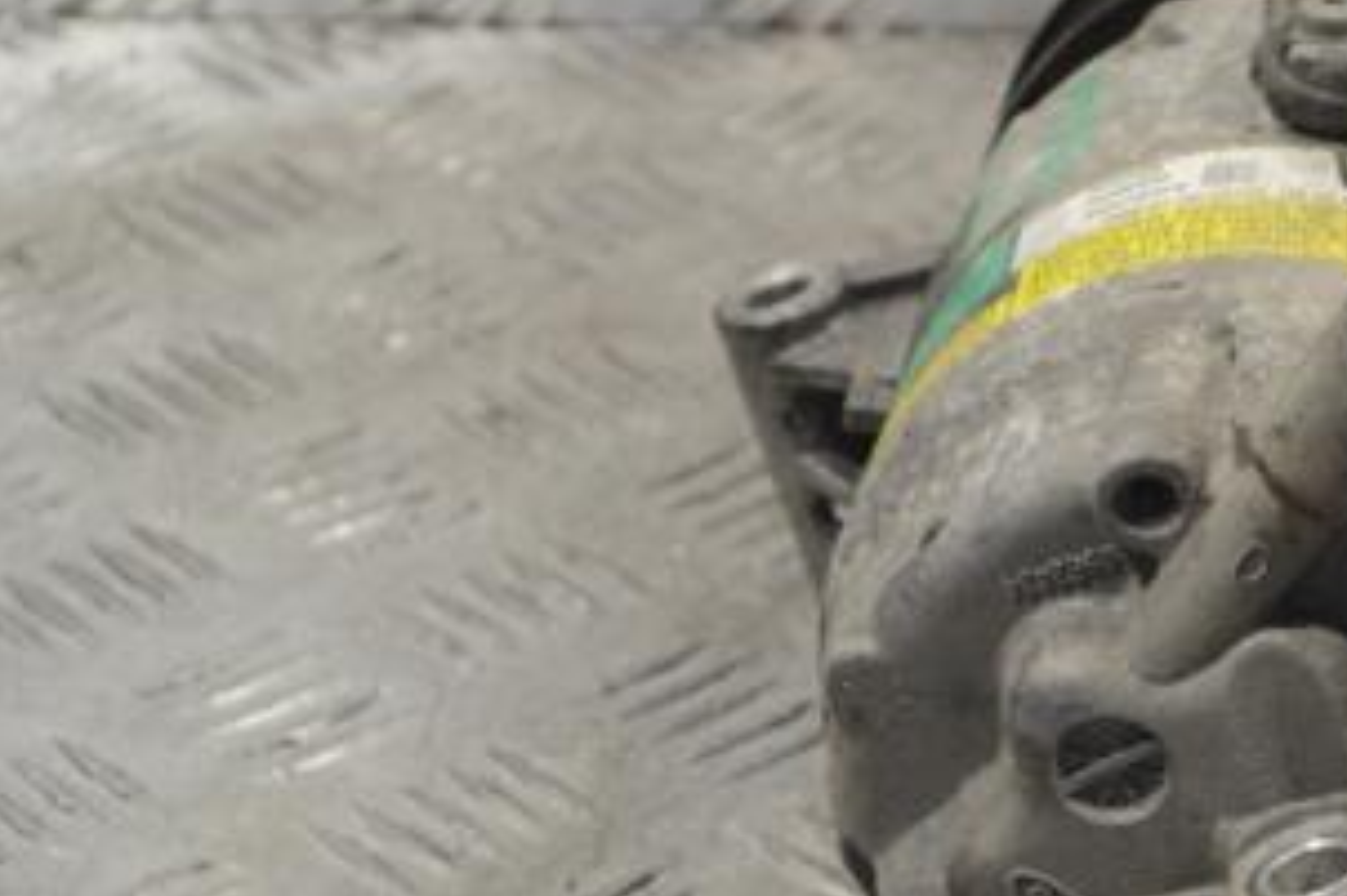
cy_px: 544
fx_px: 6133
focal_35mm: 164
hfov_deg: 12.4
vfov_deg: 8.4
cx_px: 1253
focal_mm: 55
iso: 200
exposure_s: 1/30
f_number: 5.6
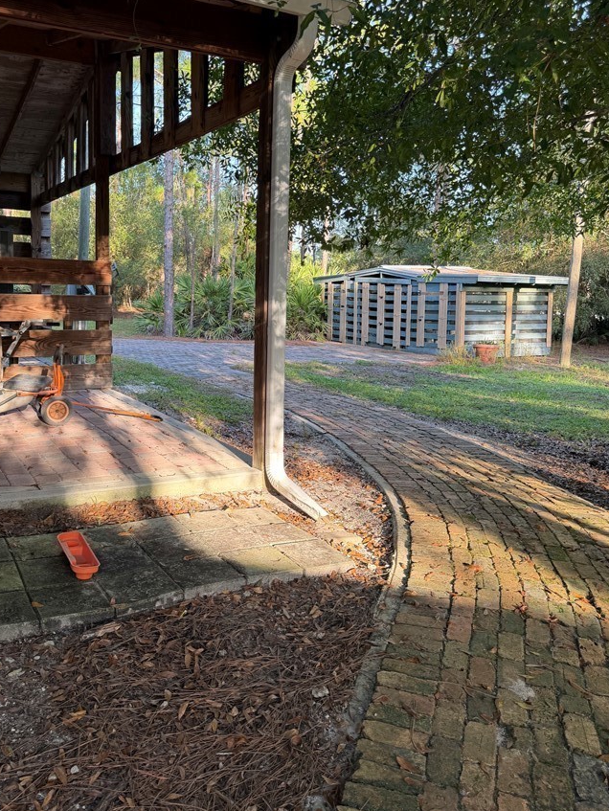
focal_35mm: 29
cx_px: 246
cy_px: 333
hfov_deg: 48.0
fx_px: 680
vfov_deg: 61.2
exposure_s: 1/178
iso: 80
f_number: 1.78
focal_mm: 6.76
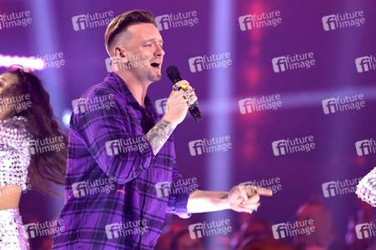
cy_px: 125
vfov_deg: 3.8
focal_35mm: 360
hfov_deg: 5.7
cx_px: 188
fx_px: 3757
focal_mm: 360
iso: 8000
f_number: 5.6
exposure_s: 1/400
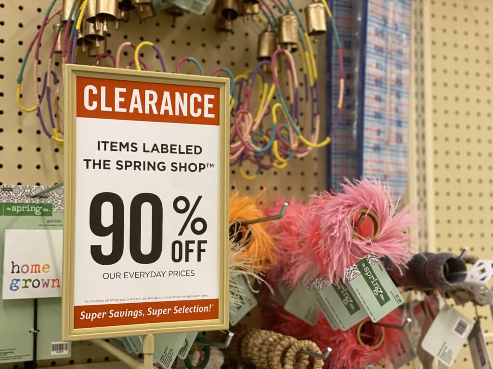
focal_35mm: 52
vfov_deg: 28.0
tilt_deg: +2.8
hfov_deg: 36.8
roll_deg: +0.8
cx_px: 246
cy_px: 184
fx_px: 741
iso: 160
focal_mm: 6
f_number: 2
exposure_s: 1/62
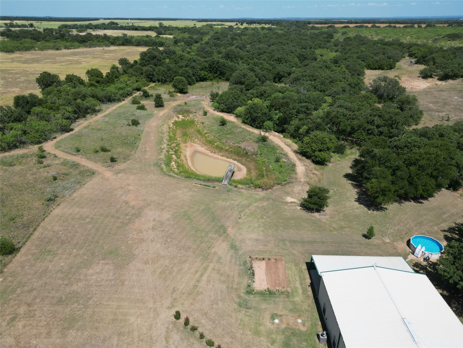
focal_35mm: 24
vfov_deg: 56.8
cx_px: 232
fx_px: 321
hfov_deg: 71.6
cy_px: 174
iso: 150
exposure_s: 1/4000
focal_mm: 6.72
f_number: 1.7
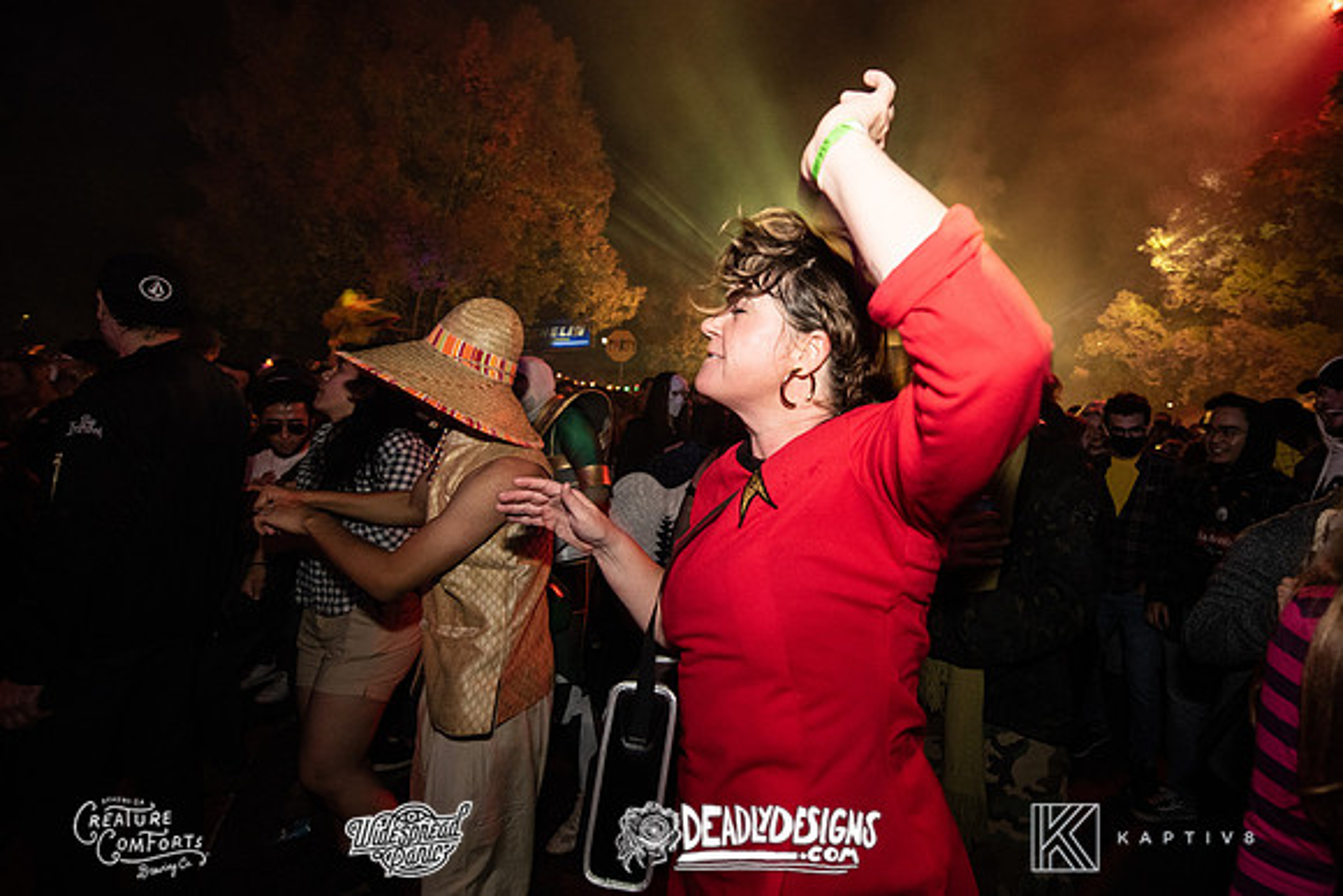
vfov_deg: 72.2
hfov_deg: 94.8
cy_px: 425
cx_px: 740
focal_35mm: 16
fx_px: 613
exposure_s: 1/60
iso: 2000
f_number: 3.5
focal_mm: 14
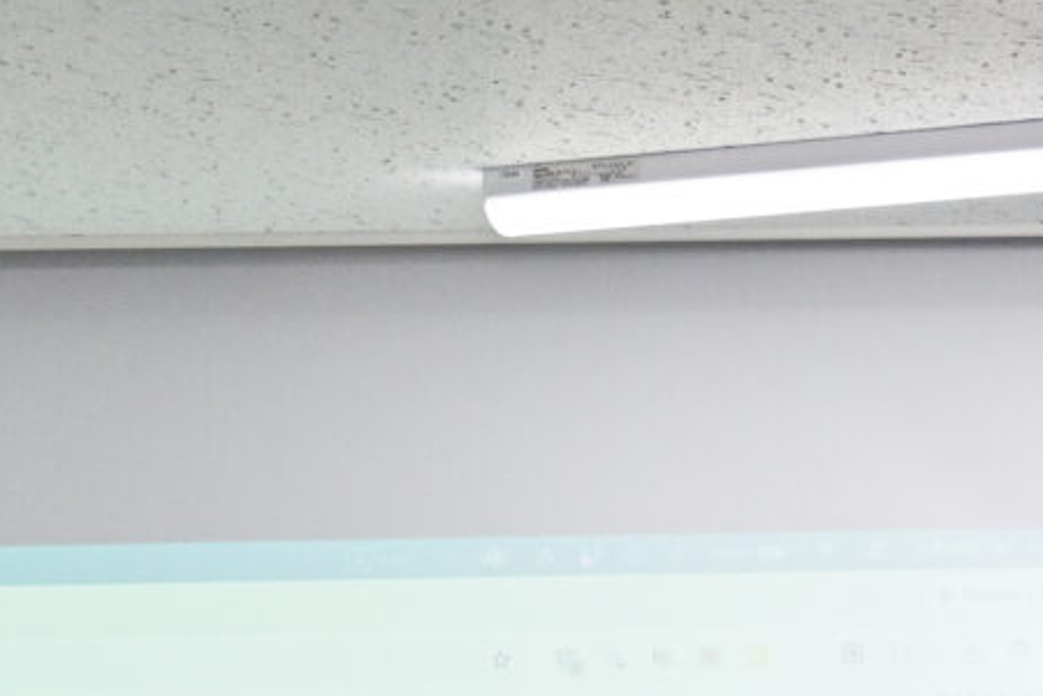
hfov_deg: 6.2
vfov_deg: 4.1
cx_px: 702
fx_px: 9560
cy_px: 1623
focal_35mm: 330
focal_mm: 58
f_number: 5.6
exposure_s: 1/320
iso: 400
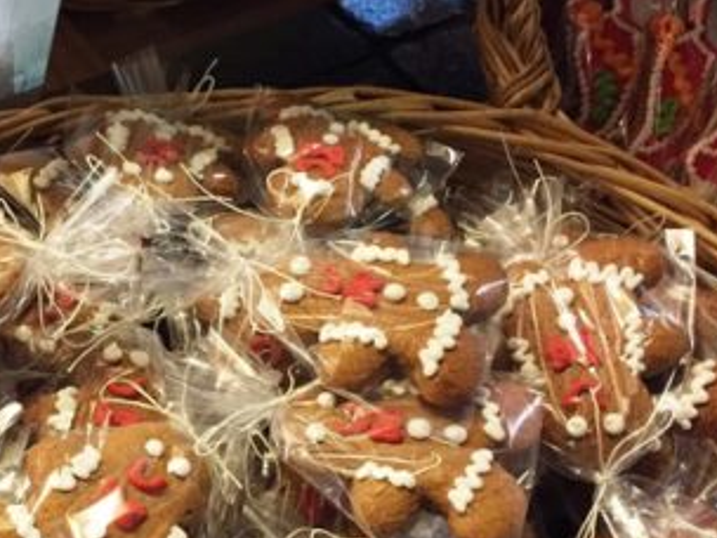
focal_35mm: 61
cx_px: 184
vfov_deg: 23.8
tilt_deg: -50.2
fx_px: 1263
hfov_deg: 31.2
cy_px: 411
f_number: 2.2
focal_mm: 4.15
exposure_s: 1/25
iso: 250
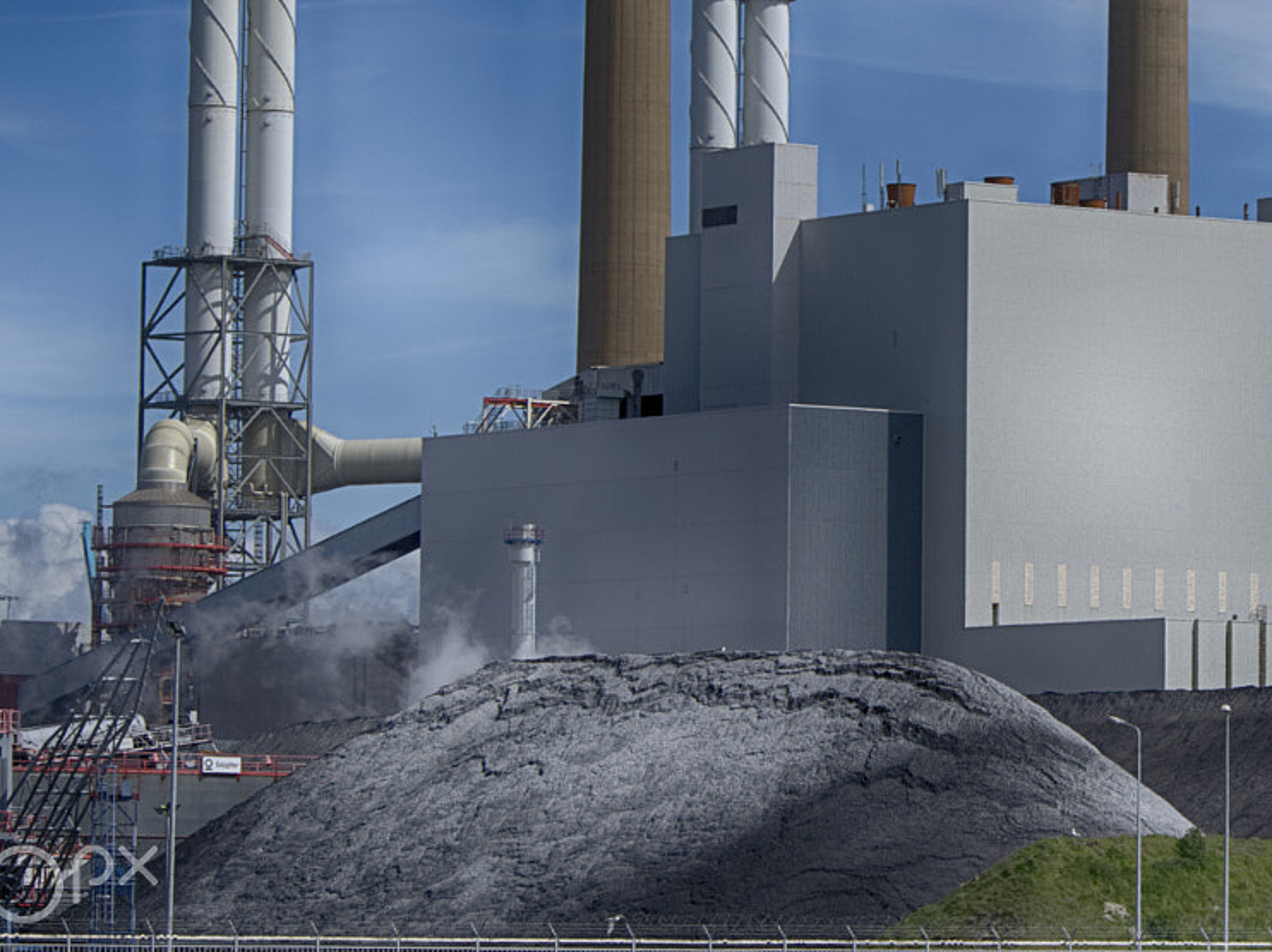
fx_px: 6283
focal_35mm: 171
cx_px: 1104
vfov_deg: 8.7
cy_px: 197
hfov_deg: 11.5
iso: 100
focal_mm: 55
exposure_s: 1/320
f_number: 9
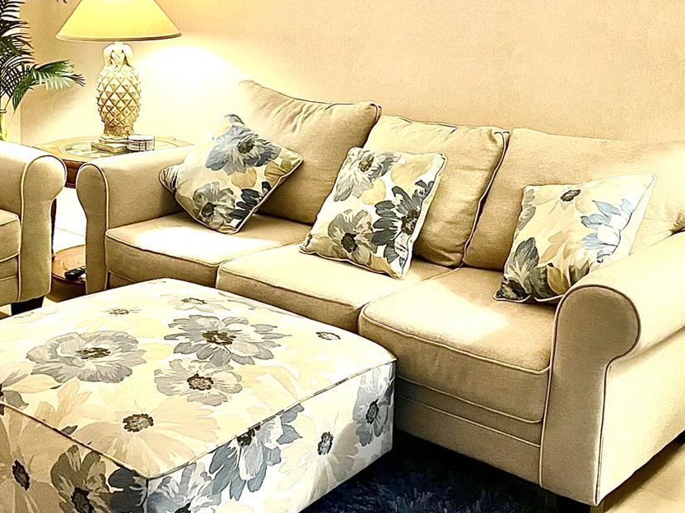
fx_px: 989
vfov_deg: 28.8
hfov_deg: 38.2
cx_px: 318
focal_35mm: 50
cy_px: 143
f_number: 1.6
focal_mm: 4.2
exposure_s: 1/60
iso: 250
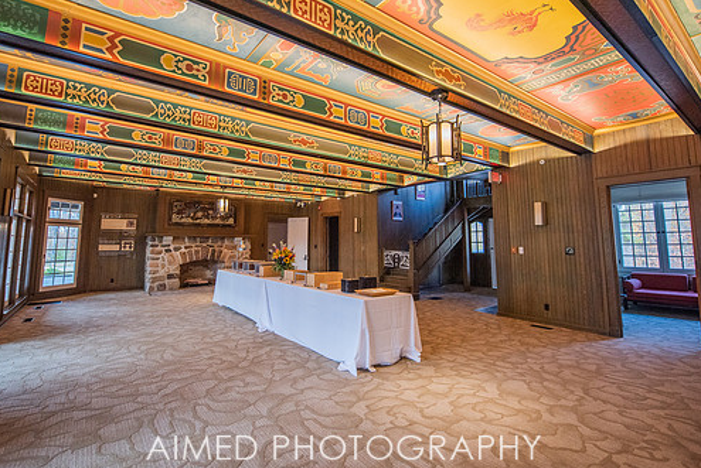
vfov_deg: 70.3
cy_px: 205
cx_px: 335
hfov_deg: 93.2
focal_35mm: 17
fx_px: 331
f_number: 2.8
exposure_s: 1/250
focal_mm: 14
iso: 1250
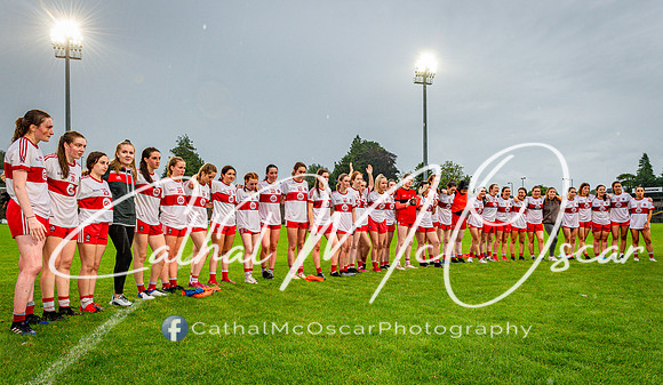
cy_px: 224
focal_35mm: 26
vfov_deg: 45.1
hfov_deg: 71.3
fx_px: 462
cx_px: 342
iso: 1600
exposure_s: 1/100
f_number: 4.5
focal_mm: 24
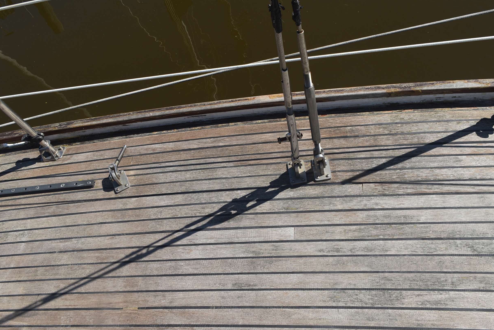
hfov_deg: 60.2
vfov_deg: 42.4
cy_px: 163
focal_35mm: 31
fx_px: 426
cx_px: 254
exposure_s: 1/400
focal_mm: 20
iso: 200
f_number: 10
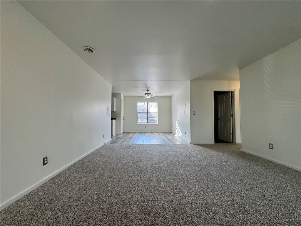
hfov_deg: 102.1
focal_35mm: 14
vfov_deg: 85.7
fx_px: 122
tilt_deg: +2.2
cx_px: 150
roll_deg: +0.2
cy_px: 113
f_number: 2.2
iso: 64
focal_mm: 2.22
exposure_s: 1/120
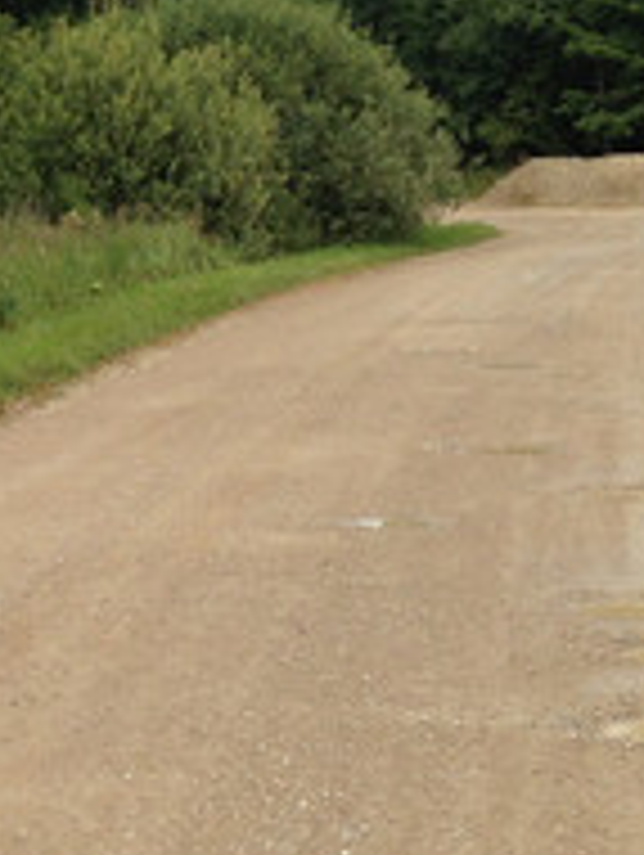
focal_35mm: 111
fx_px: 2747
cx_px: -153
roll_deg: +1.4
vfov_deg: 17.6
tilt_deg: -1.1
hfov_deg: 13.0
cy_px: 166
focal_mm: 4.12
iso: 50
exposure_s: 1/1642
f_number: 2.4
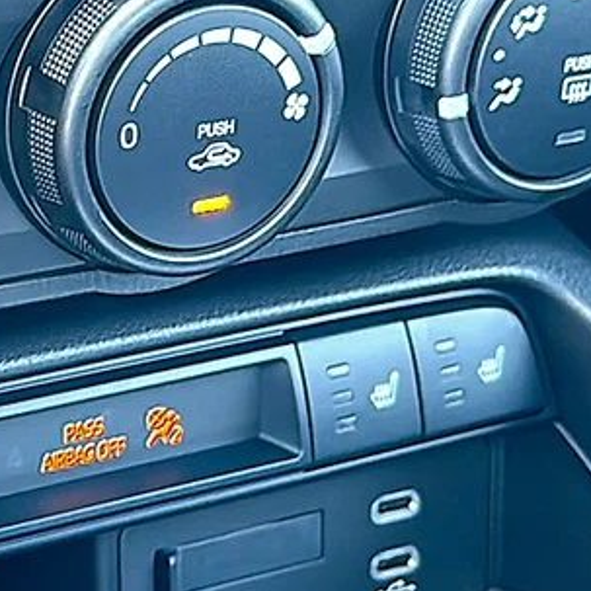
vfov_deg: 18.1
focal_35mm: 96
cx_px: 127
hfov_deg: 18.0
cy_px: 216
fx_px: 1854
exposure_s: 1/80
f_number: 1.78
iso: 160
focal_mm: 6.86
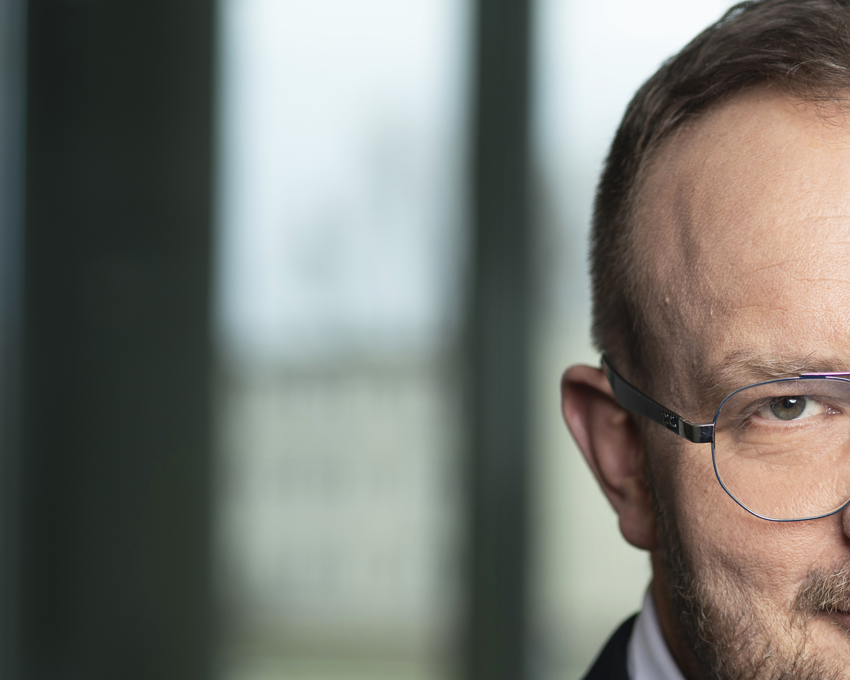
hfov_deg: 9.8
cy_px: 632
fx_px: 4880
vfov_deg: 7.9
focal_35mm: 194
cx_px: 931
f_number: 3.5
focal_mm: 85
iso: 100
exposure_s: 1/125
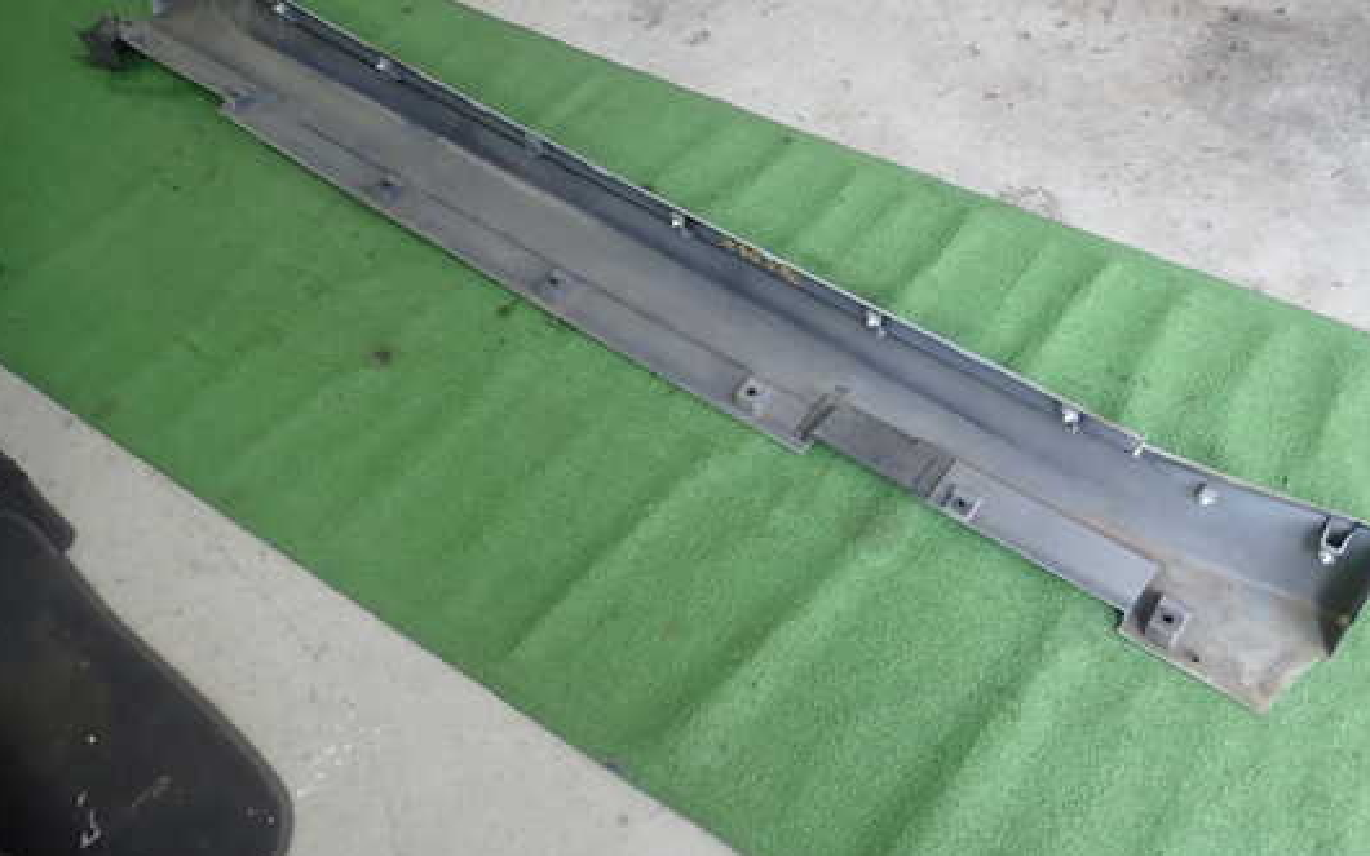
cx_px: 763
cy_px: 354
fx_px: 1120
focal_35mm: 30
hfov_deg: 62.7
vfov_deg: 41.7
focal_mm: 4.5
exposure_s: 1/100
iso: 100
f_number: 2
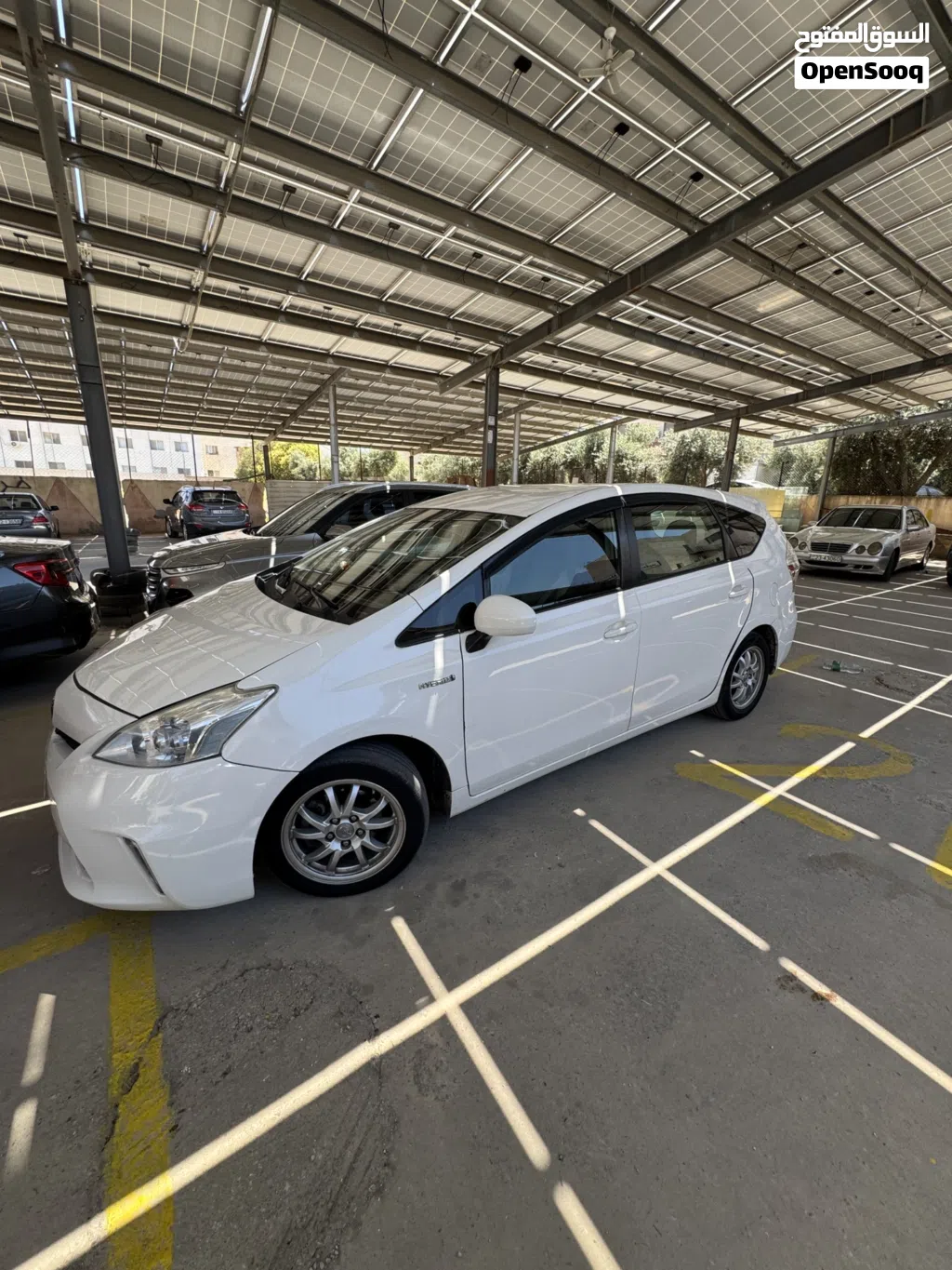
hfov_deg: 85.7
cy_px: 635
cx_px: 476
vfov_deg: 102.1
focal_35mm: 14
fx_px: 513
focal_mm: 2.22
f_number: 2.2
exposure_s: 1/307
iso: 40
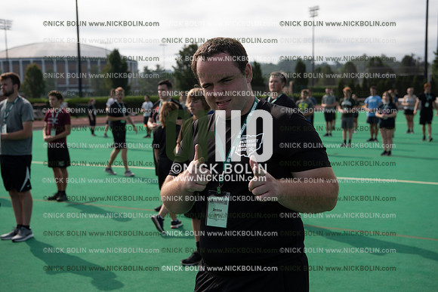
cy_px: 146
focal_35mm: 55
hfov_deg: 36.2
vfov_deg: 24.6
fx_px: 669
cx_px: 219
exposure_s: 1/640
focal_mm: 55
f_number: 5.6
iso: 125
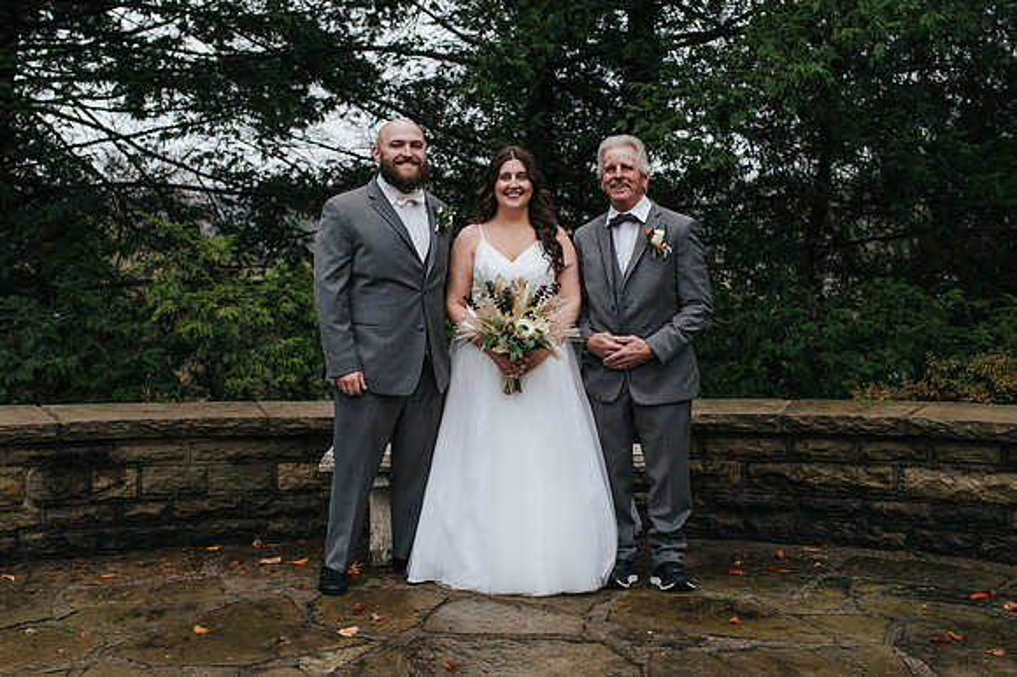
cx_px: 468
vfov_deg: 31.9
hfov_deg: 46.4
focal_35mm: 42
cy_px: 355
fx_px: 1184
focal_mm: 35
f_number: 3.2
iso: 800
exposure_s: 1/400
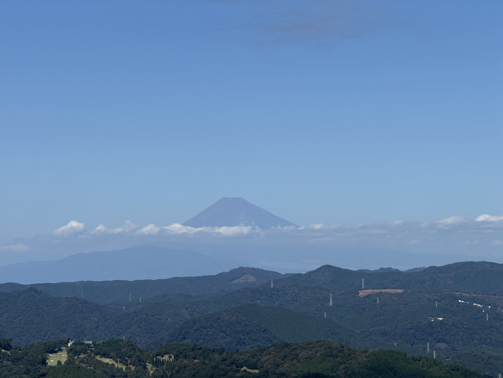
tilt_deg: +2.7
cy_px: 189
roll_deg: +0.6
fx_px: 1453
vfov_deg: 14.8
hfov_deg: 19.6
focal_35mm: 100
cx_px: 252
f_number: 2.8
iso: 25
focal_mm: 16.89
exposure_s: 1/888
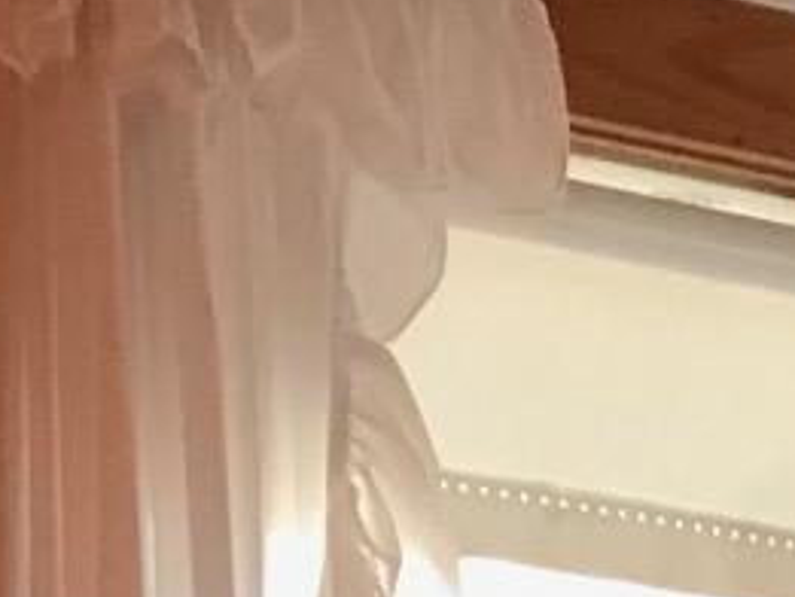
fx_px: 4963
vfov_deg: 6.0
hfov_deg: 8.7
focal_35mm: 216
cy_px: 2205
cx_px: 1520
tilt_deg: -5.4
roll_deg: -0.1
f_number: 1.8
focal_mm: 3.99
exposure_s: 1/30
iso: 32
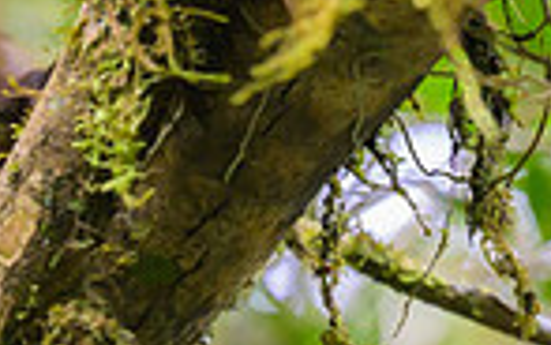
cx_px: -29
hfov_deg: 5.4
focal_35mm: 385
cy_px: -485
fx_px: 5784
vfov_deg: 3.4
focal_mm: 70
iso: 3200
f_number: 2.8
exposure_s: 1/800
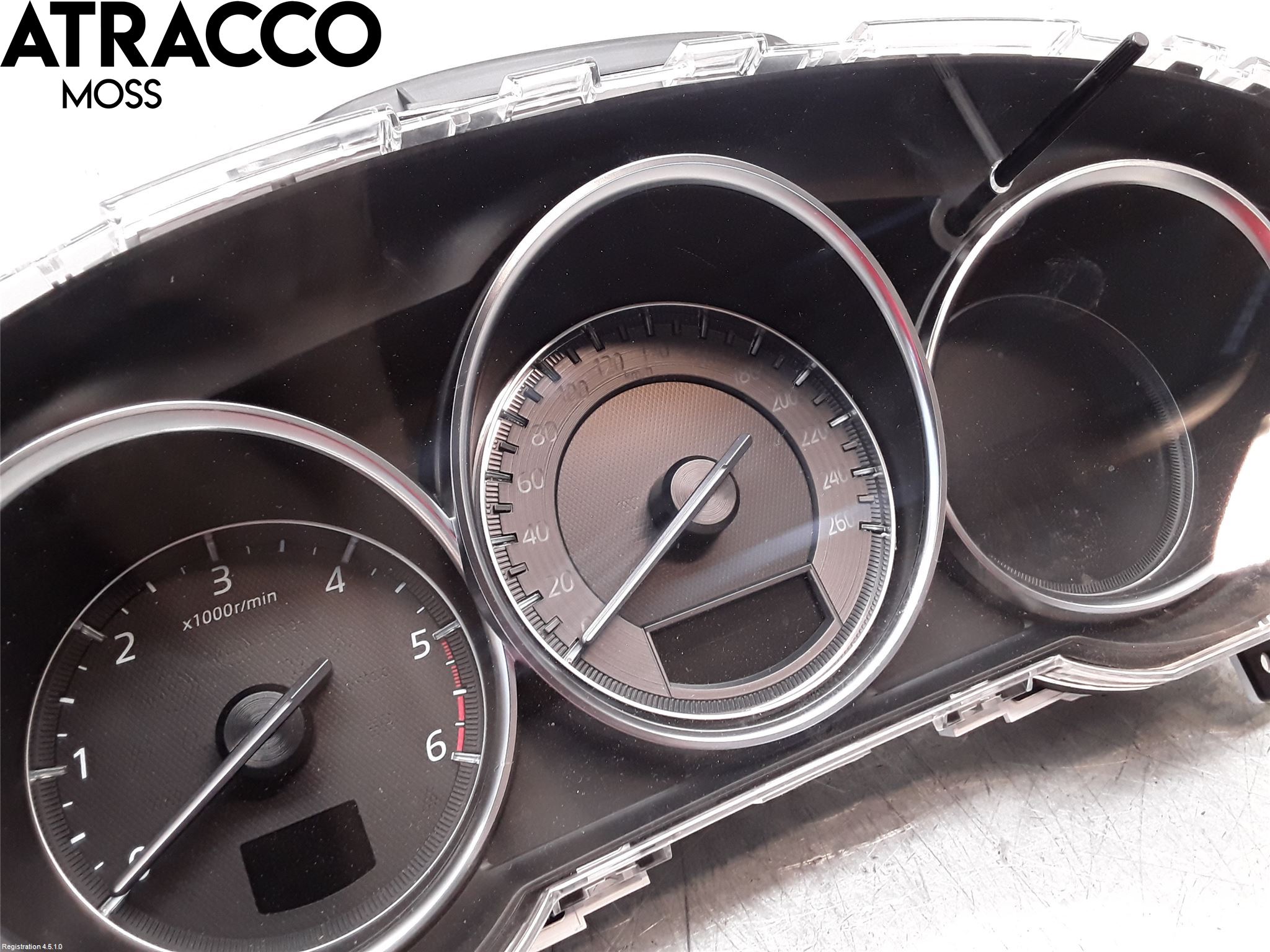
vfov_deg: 49.7
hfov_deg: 63.4
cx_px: 635
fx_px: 1027
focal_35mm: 28
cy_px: 476
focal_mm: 2.91
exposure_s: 1/50
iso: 100
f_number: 1.9
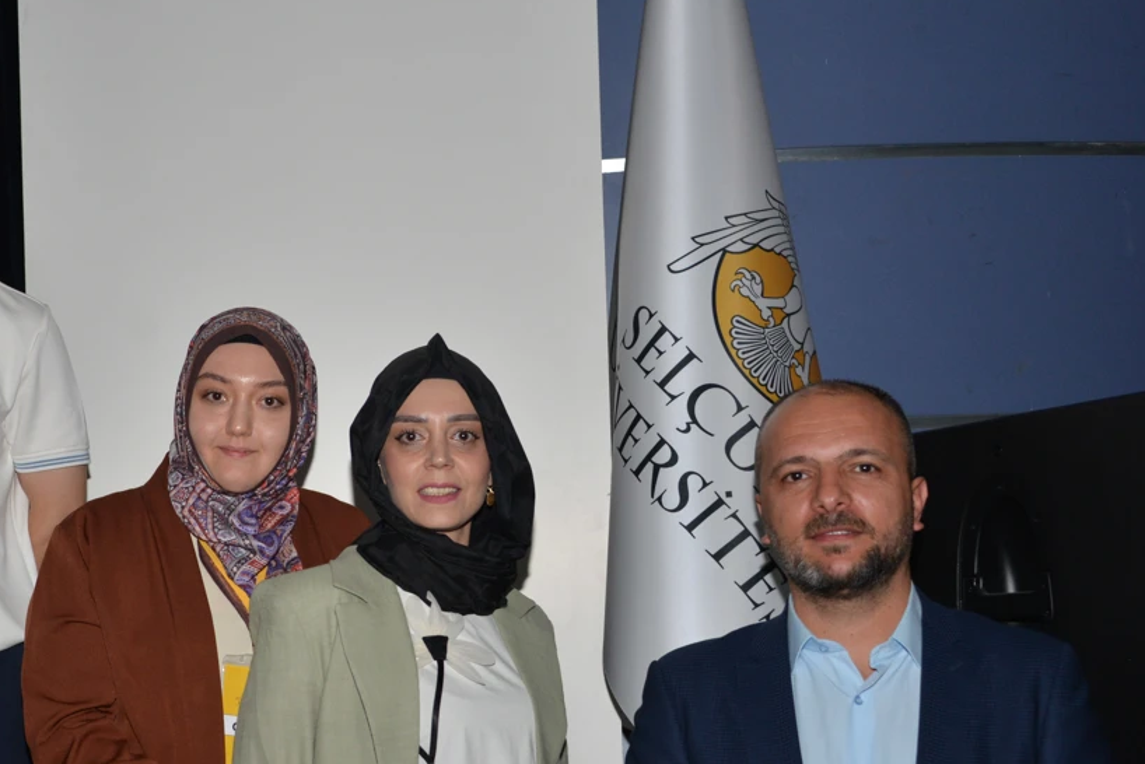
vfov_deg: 19.1
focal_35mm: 71
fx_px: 2259
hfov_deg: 28.1
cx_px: 325
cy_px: 541
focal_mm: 44
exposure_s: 1/60
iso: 800
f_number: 4.2
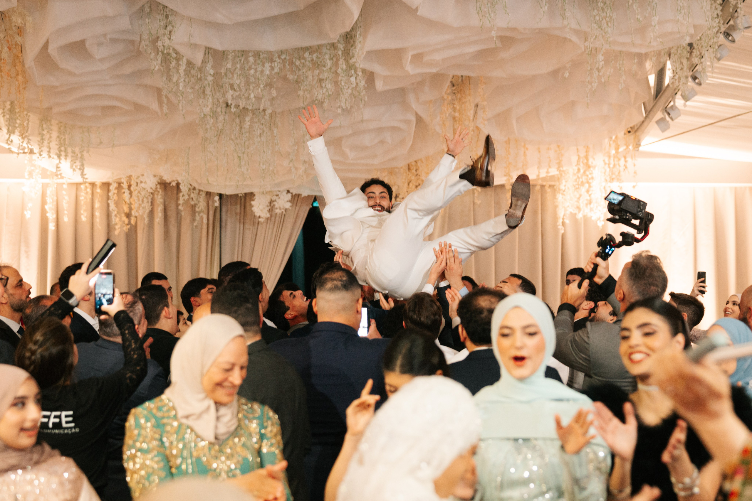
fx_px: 1541
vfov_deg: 18.5
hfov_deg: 27.4
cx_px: 411
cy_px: 205
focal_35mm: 74
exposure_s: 1/200
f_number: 2.8
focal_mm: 59
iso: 800
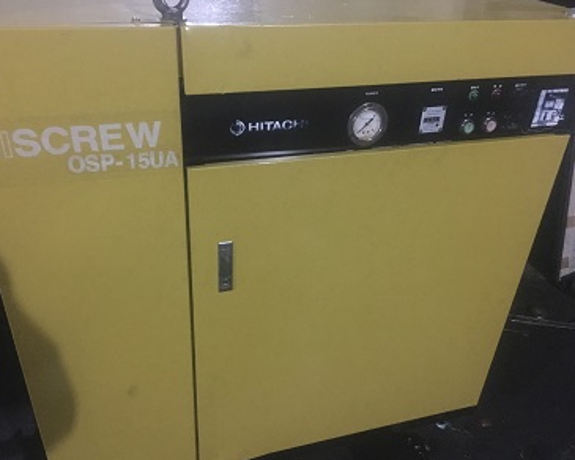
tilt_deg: -30.1
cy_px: 230
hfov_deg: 57.2
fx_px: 528
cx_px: 288
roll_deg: -4.0
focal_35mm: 31
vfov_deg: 47.1
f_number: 2.2
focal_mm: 4.15
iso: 160
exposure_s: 1/4
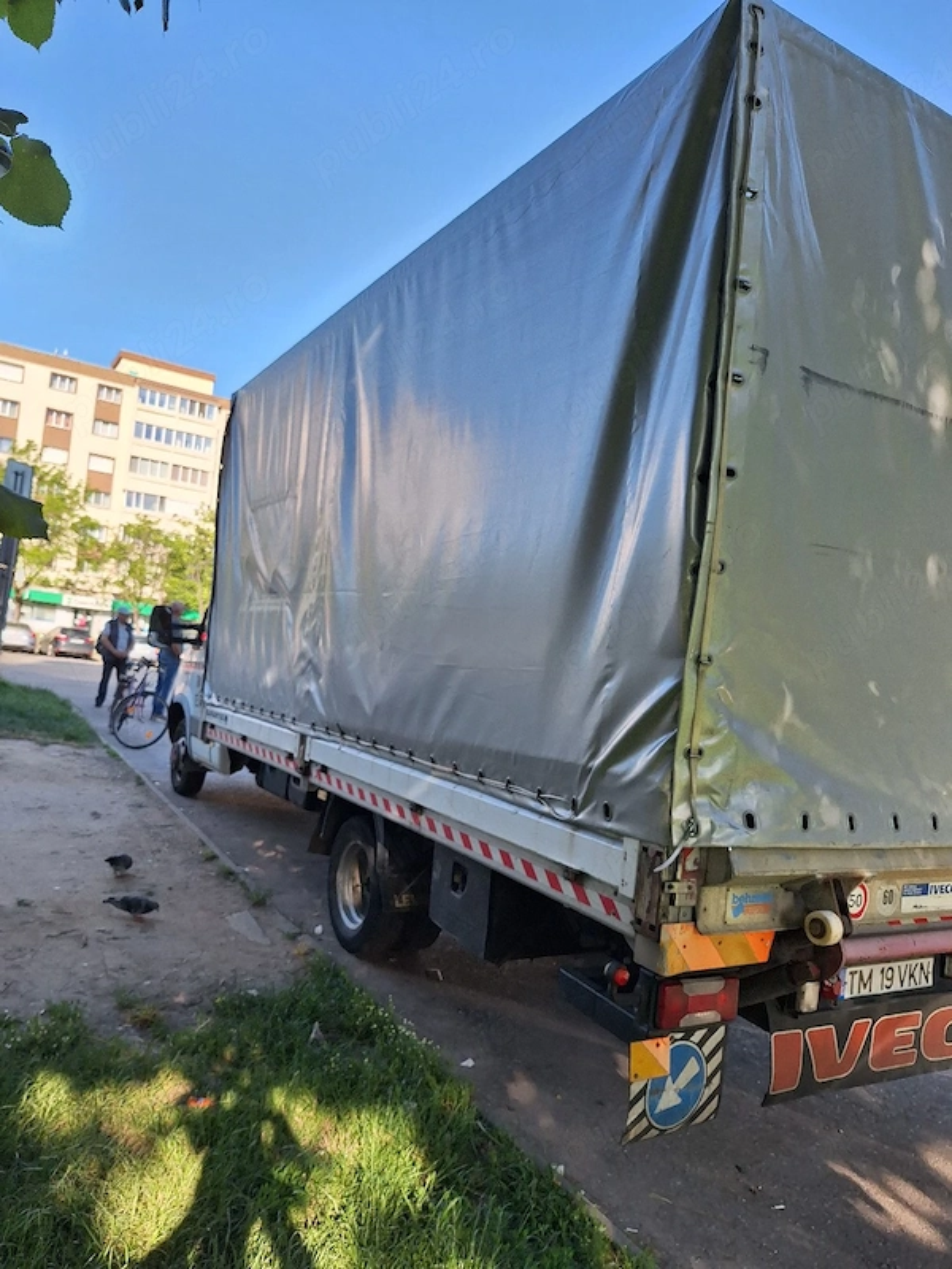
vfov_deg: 73.9
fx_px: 843
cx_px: 476
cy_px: 634
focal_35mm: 23
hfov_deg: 58.9
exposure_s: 1/909
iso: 40
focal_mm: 5.54
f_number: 1.8
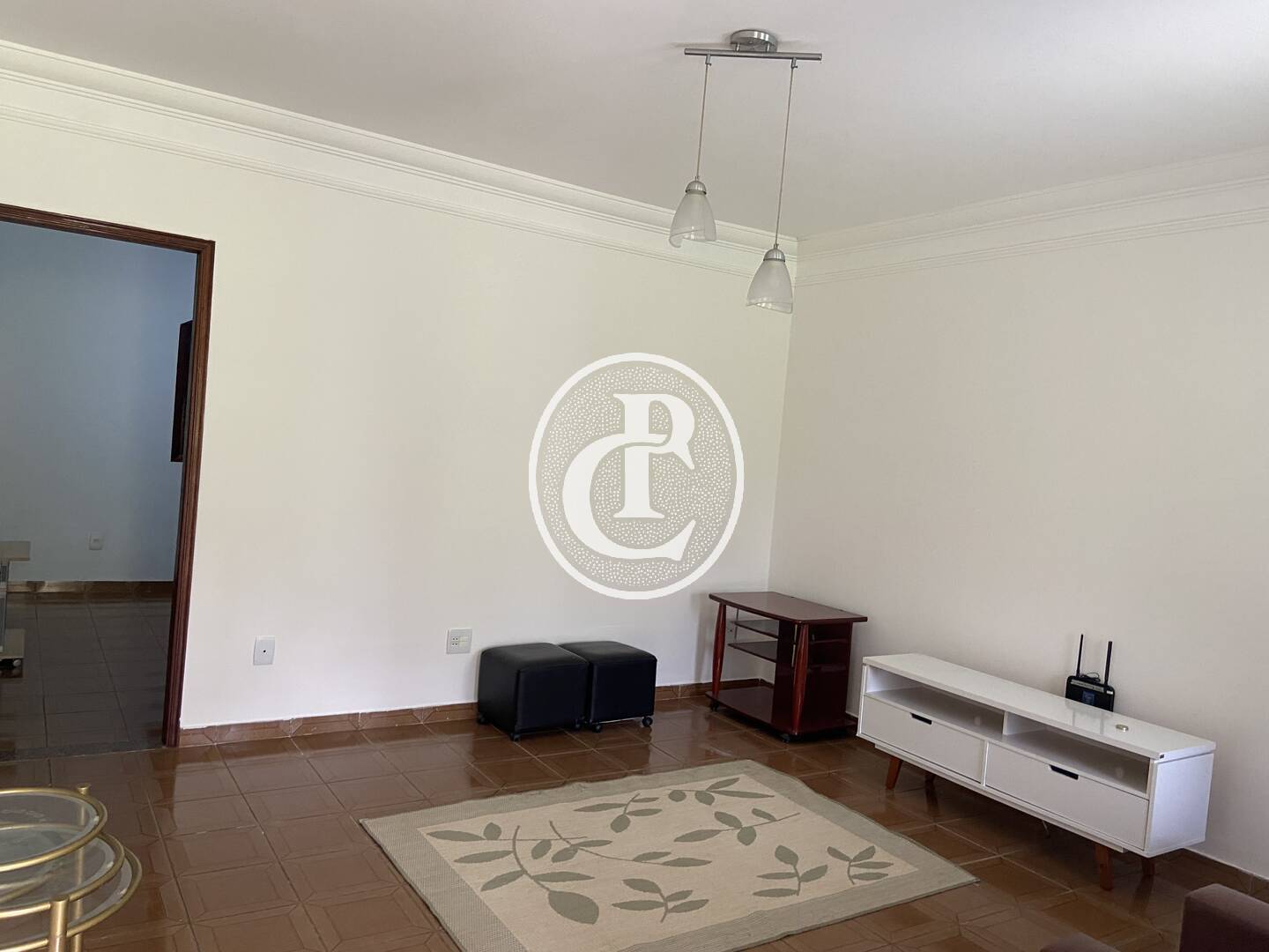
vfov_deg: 53.1
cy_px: 476
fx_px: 953
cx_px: 634
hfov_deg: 67.3
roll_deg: -5.3
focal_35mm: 26
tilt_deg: -3.3
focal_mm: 4.25
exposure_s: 1/60
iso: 200
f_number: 1.8
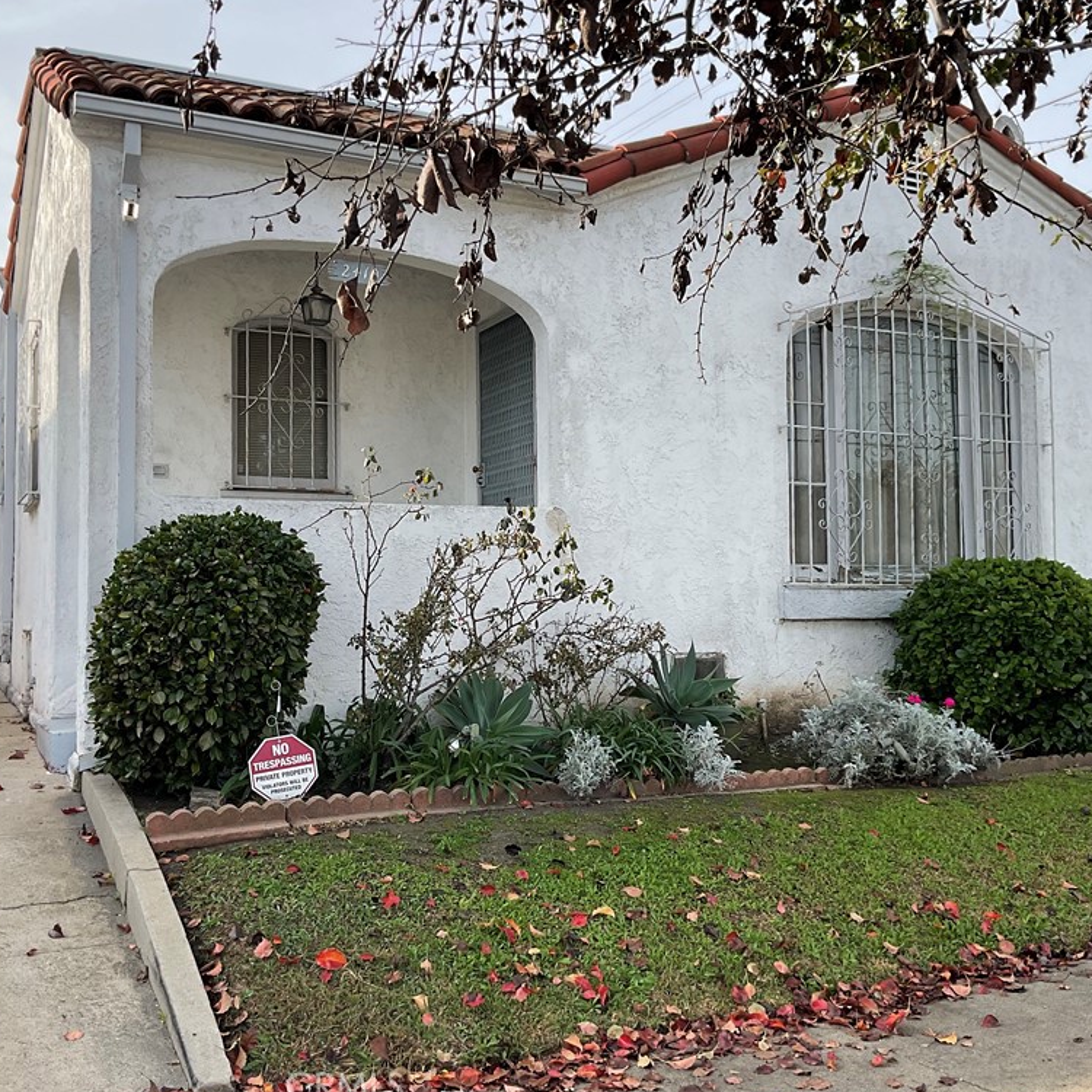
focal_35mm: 35
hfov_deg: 47.2
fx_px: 1249
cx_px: 514
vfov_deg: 47.2
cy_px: 547
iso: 16
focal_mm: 3
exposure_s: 1/635
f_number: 1.8
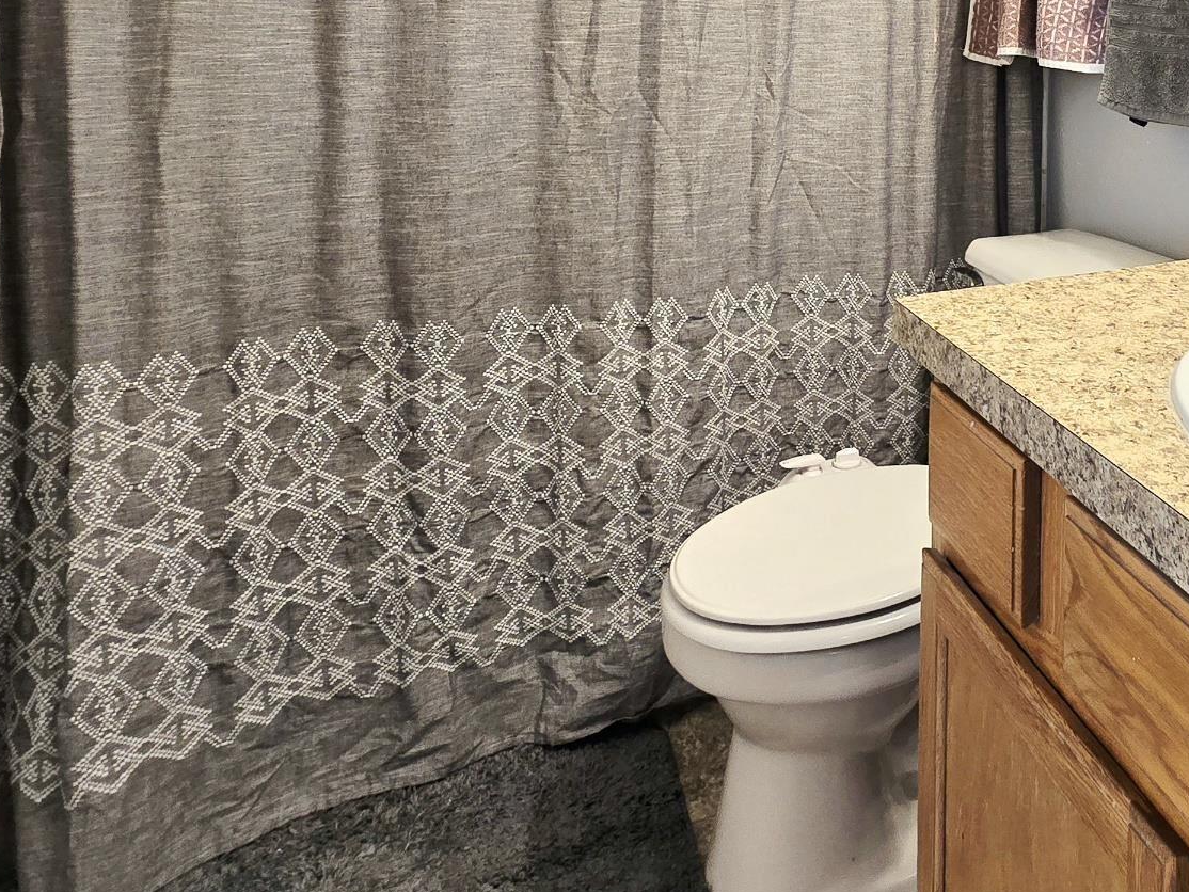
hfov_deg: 54.2
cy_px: 15
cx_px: 1097
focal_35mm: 28
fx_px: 962
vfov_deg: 43.3
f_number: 2.2
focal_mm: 2.2
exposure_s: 1/60.2
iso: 125
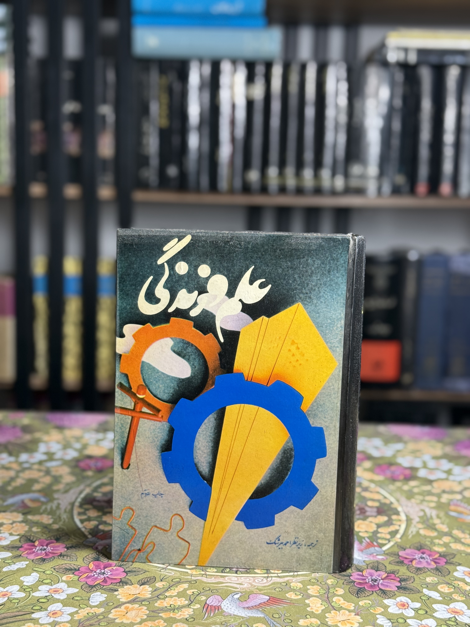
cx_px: 235
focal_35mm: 48
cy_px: 314
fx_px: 869
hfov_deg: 30.3
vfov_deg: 39.7
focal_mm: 6.76
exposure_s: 1/100
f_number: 1.78
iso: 125
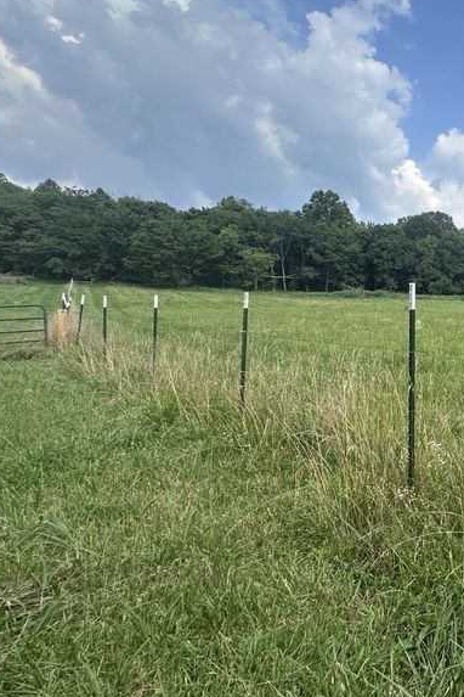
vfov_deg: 69.0
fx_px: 503
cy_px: 293
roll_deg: +0.5
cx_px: 607
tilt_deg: +1.4
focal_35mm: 26
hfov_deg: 34.5
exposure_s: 1/1511
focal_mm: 2.22
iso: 40
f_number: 2.2
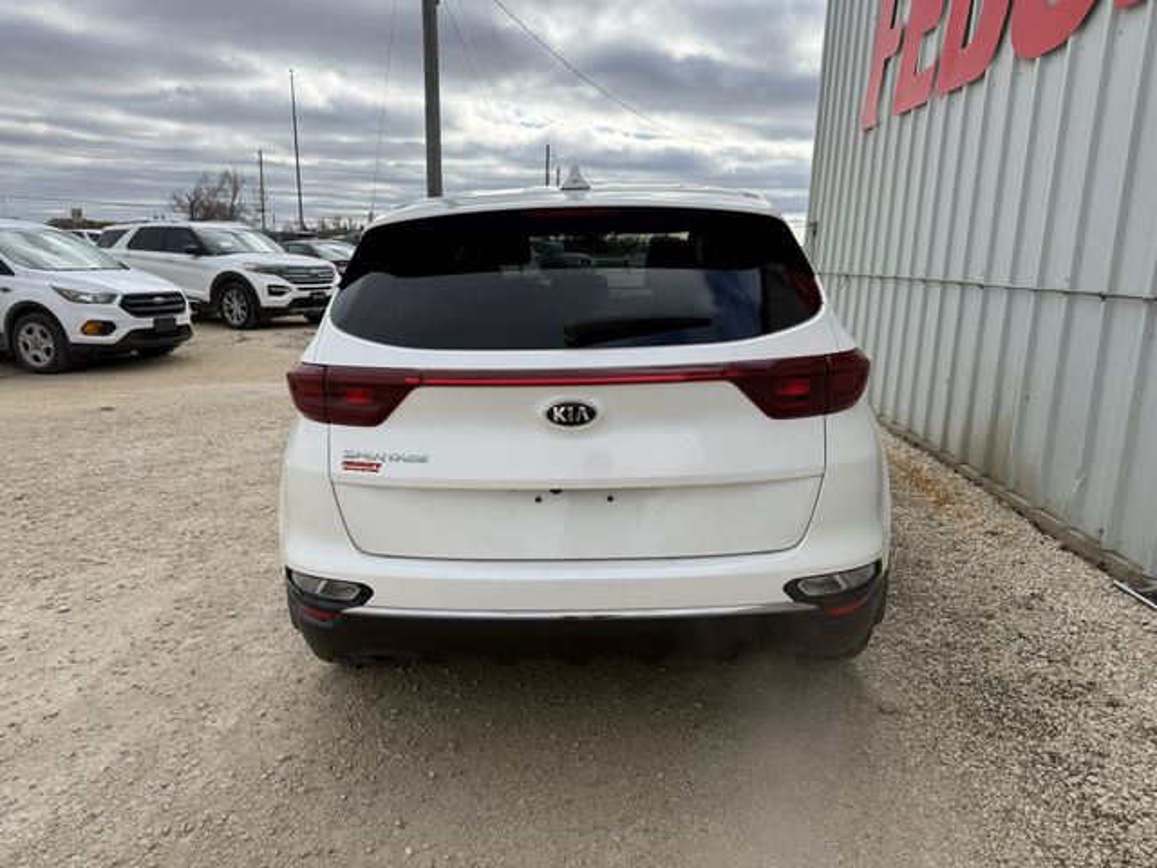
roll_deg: -1.4
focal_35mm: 24
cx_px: 578
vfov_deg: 56.8
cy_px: 434
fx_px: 802
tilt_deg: -12.2
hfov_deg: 71.6
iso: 80
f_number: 1.78
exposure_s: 1/3279
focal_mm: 6.76
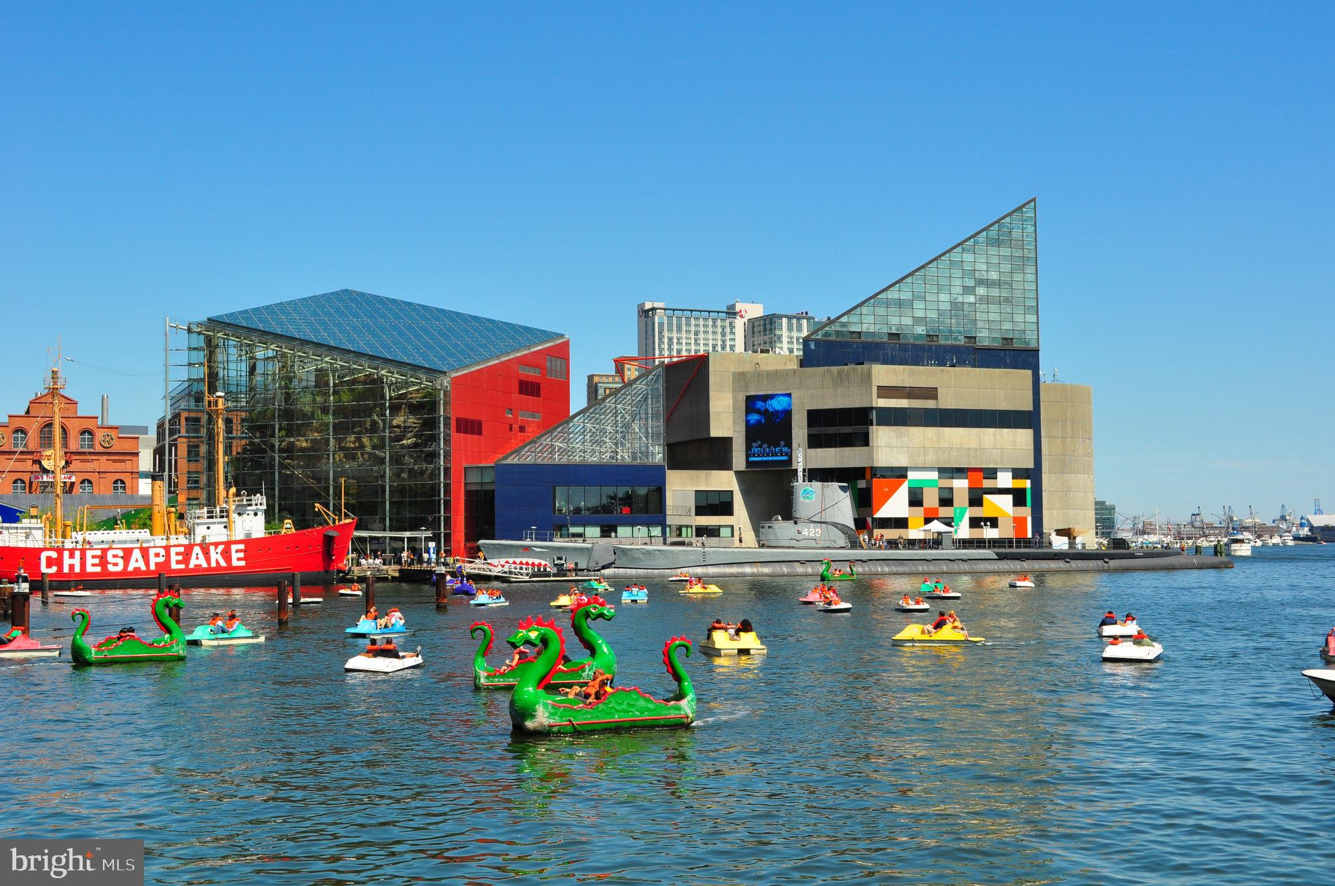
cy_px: 443
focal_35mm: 48
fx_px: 1778
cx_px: 668
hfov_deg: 41.2
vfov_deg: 28.0
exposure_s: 1/400
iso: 200
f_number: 10
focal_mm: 32
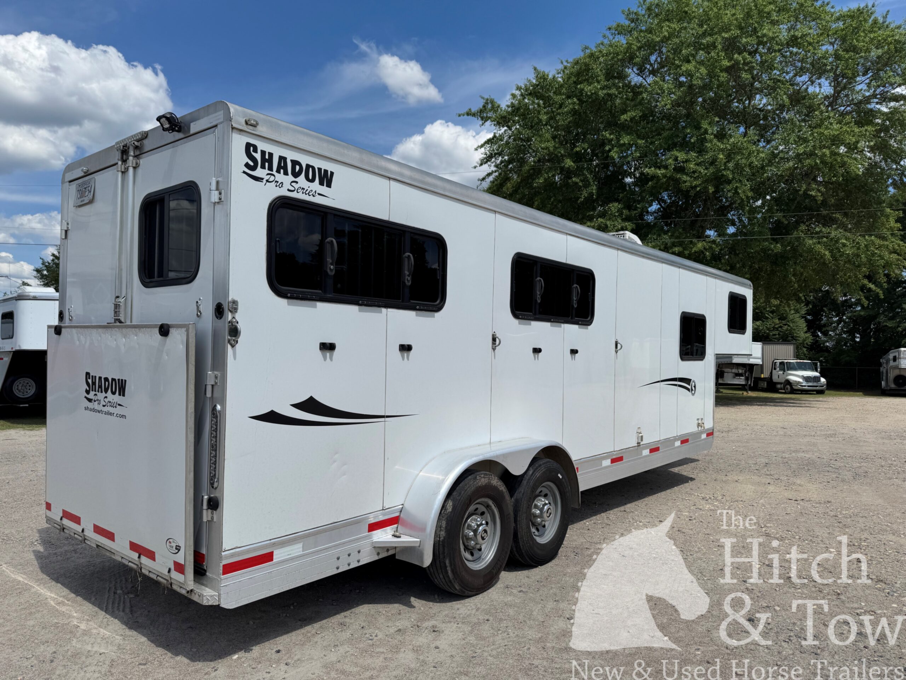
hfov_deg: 71.6
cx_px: 453
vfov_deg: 56.8
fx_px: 628
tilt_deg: +1.6
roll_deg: -2.0
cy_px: 340
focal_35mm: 24
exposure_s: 1/9009
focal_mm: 6.76
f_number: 1.78
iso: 80
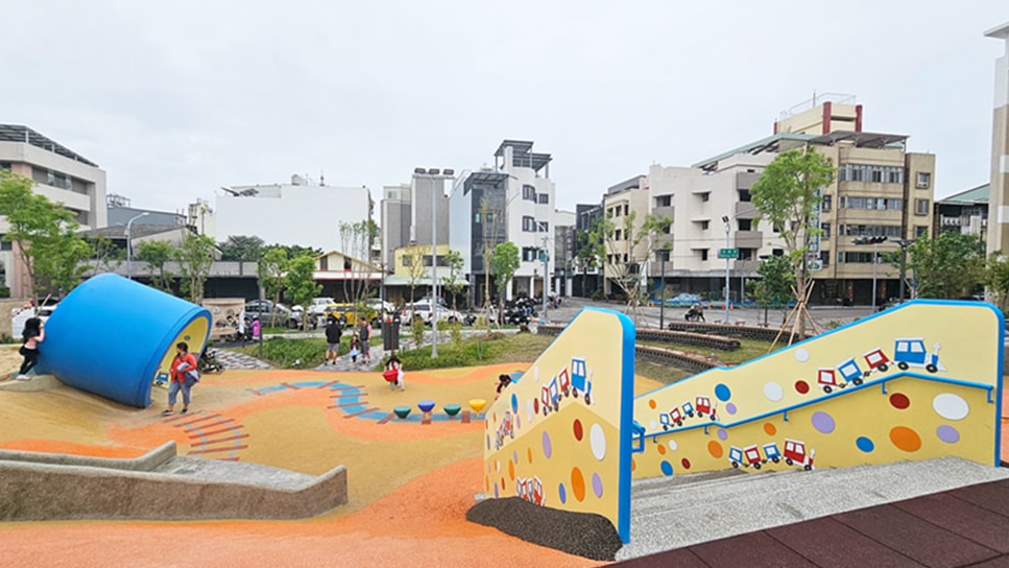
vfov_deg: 70.5
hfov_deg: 102.9
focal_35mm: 15
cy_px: 290
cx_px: 481
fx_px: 401
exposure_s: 1/1879
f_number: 2.2
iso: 50
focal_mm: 2.2
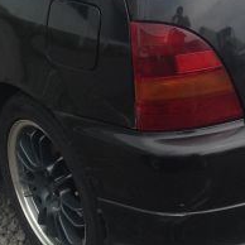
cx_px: 164
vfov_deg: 14.3
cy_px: 0
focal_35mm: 120
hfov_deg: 14.5
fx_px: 961
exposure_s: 1/583
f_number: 2.4
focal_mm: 4.12
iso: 50
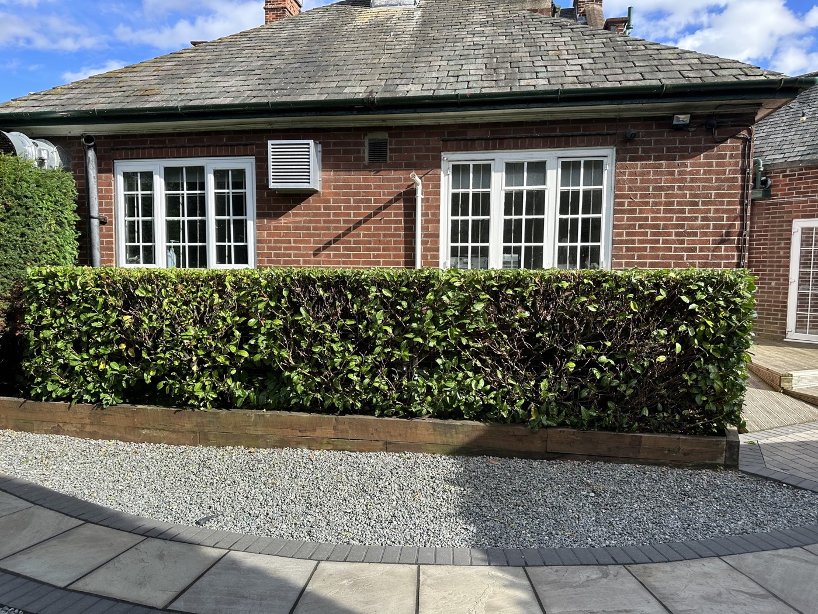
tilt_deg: -4.0
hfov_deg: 71.6
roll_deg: +0.4
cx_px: 409
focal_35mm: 24
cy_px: 307
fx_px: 567
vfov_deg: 56.8
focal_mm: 6.86
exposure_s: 1/1412
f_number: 1.78
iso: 80
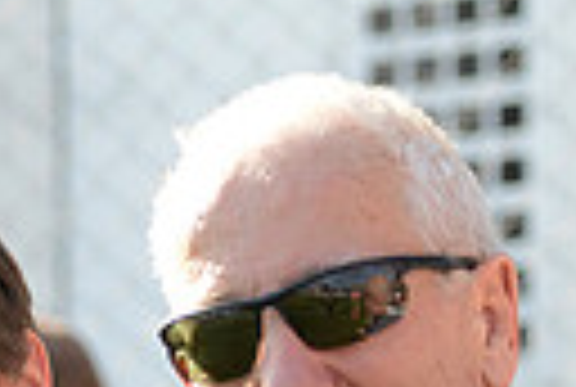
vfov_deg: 2.1
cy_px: 799
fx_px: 10520
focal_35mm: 656
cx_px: -612
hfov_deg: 3.1
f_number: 4
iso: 500
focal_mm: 145
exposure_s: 1/500
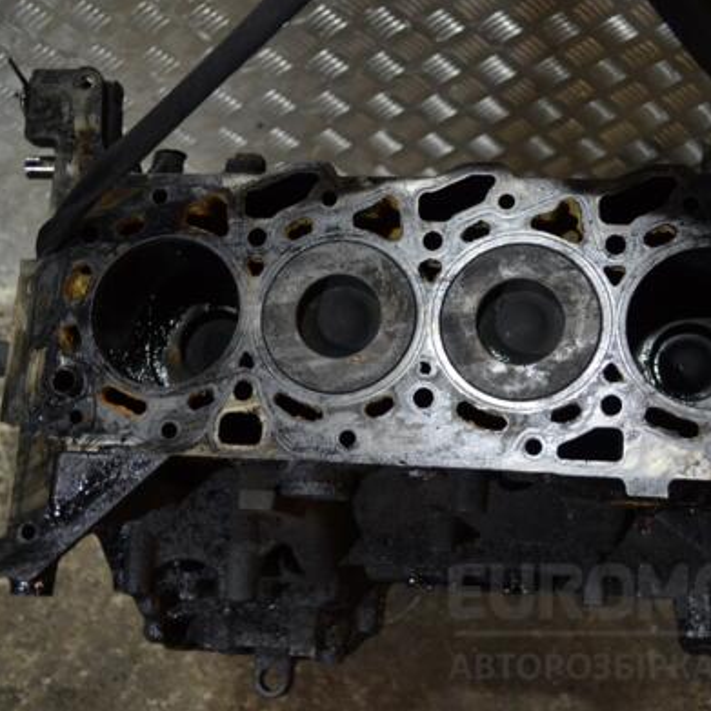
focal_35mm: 47
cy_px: 349
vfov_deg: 36.1
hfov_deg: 36.0
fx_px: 1092
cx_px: 415
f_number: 4
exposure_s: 1/30
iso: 1000
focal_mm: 24
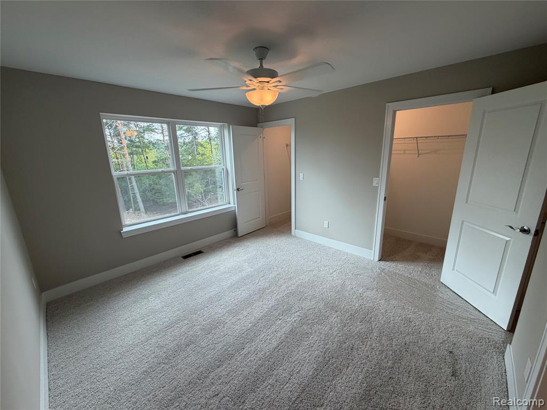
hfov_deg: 102.1
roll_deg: +1.7
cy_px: 205
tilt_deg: -14.7
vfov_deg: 85.7
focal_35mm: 14
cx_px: 274
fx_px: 221
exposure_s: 1/120
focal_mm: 2.22
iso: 64
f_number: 2.2
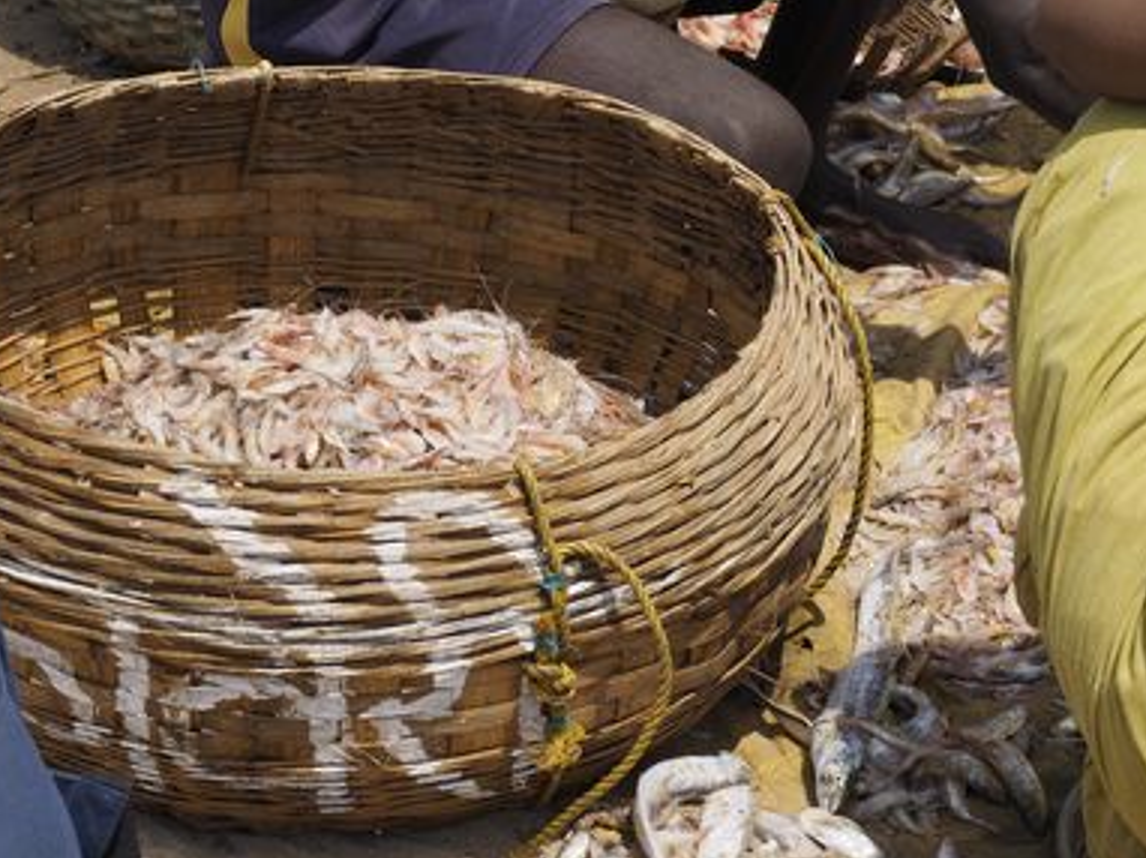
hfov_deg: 13.0
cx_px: 471
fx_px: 5029
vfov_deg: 9.8
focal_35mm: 152
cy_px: 368
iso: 200
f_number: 9
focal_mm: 58
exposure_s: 1/320
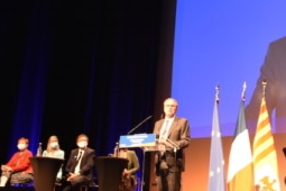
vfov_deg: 18.3
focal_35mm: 74
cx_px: 268
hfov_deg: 26.2
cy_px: 62
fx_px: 589
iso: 1600
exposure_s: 1/30
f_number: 3.5
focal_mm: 21
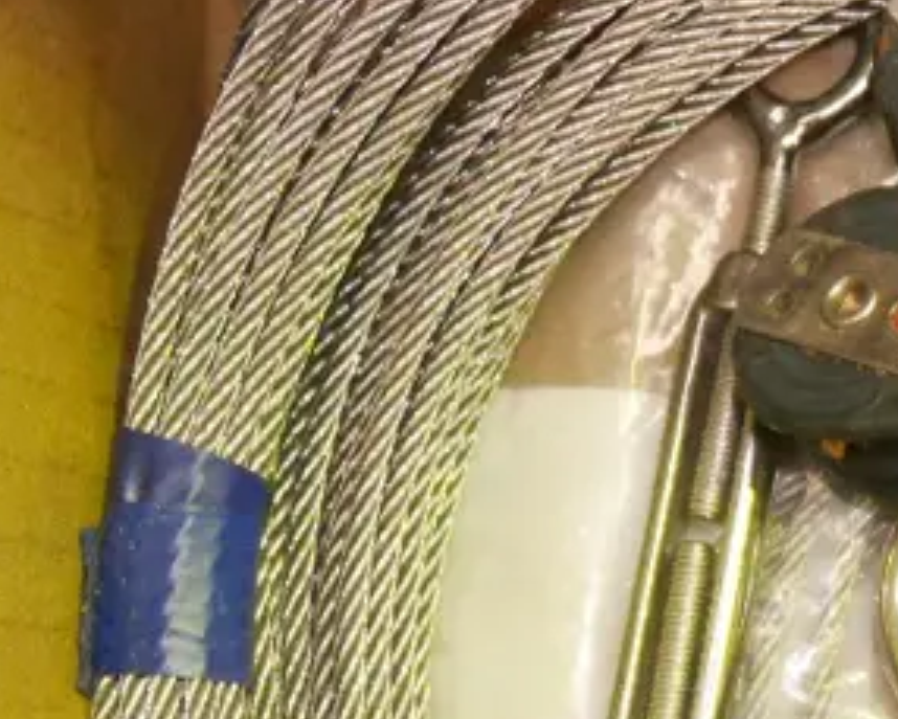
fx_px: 3164
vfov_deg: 12.9
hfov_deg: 15.1
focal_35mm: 119
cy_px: 542
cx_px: 1309
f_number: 4
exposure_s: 1/125
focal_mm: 17
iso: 3200
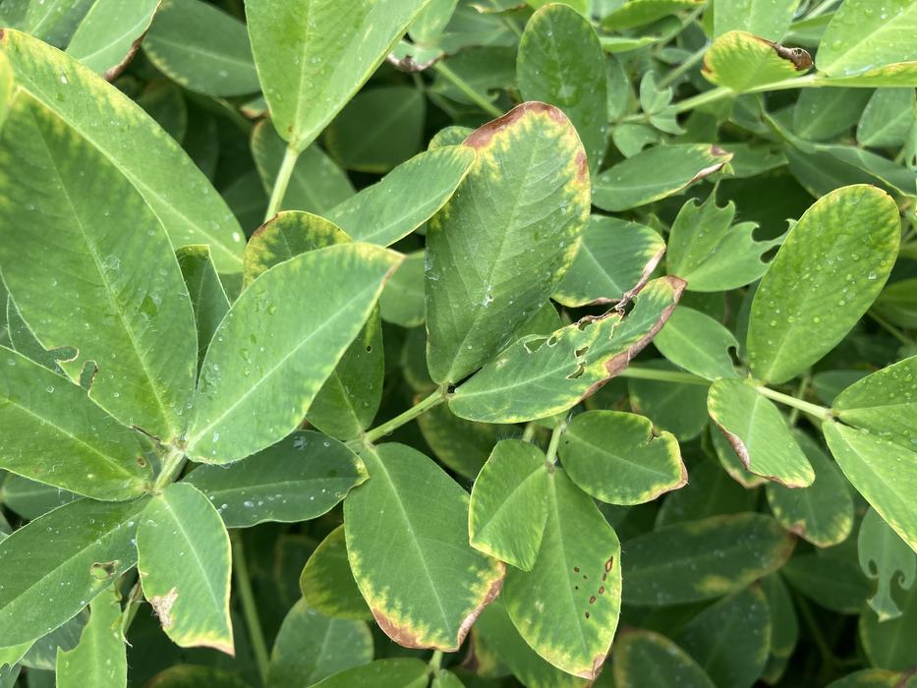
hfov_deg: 63.4
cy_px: 344
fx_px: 742
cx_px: 458
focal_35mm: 28
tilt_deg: -80.1
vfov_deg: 49.8
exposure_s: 1/338
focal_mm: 3.99
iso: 20
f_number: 1.8
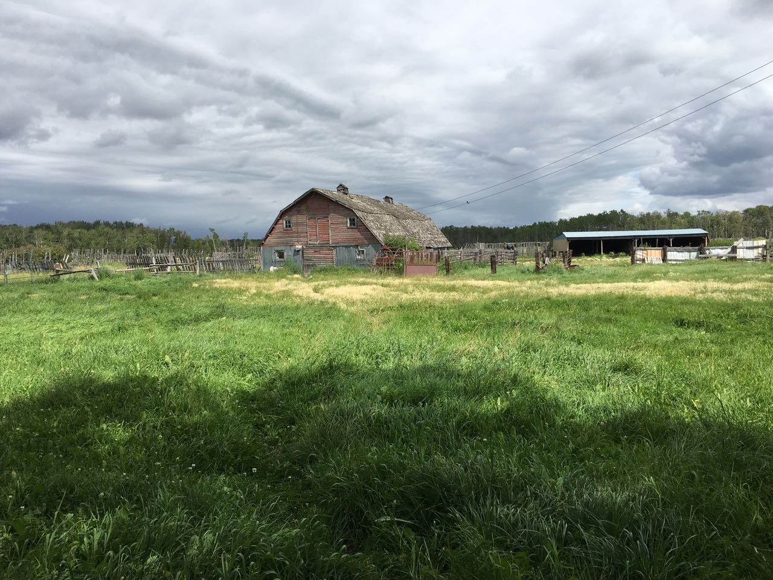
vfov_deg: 48.2
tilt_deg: -3.4
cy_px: 290
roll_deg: +1.6
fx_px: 648
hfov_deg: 61.7
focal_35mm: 29
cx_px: 386
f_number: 2.2
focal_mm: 4.15
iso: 25
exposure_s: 1/1832
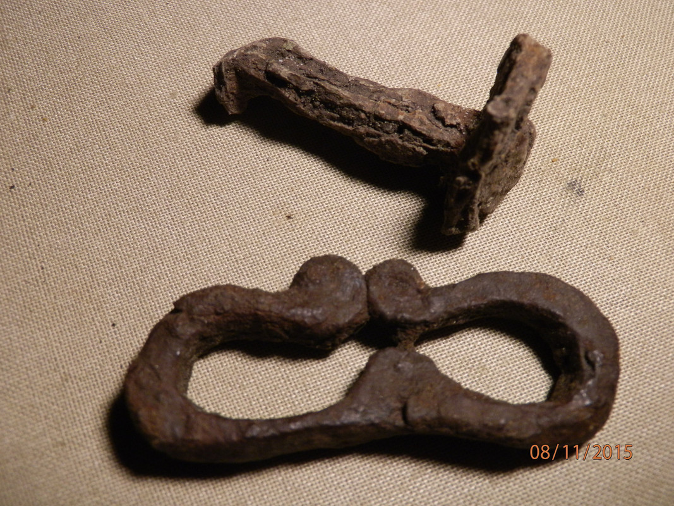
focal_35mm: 34
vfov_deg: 41.8
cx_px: 337
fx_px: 662
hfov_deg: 54.0
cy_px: 253
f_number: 3.5
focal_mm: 6.17
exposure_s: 1/50
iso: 160
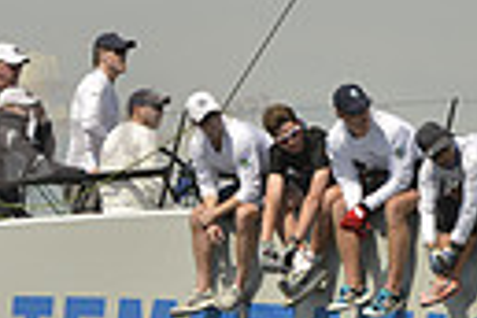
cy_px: 298
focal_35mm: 314
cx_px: 466
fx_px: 4160
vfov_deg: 4.4
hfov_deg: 6.5
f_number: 8
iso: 280
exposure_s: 1/1600
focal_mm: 70
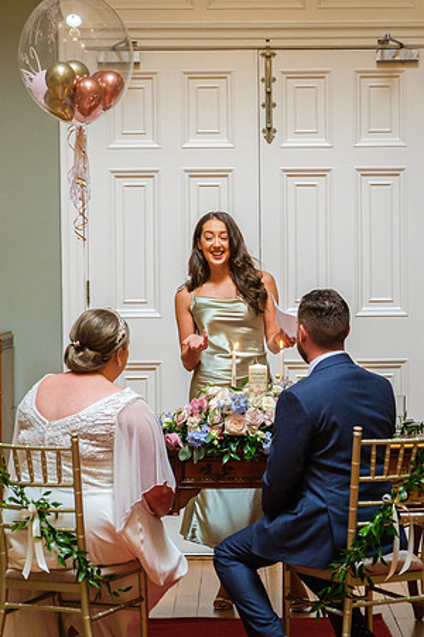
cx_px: 250
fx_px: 1895
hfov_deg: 12.8
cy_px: 317
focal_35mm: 107
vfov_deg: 19.0
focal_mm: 47
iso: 2500
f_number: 2.8
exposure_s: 1/160
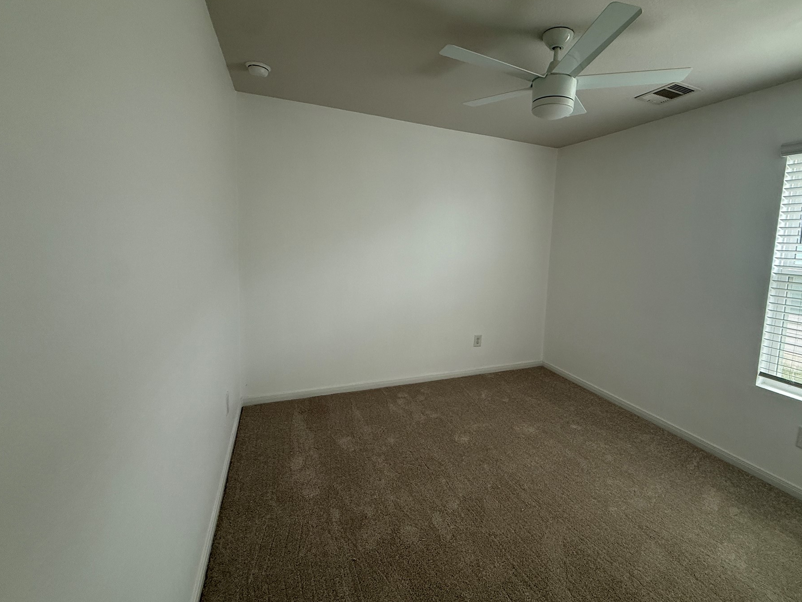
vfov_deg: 77.9
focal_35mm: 16
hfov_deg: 93.9
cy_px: 274
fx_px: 371
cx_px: 455
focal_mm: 2.22
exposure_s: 1/99
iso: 200
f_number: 2.2
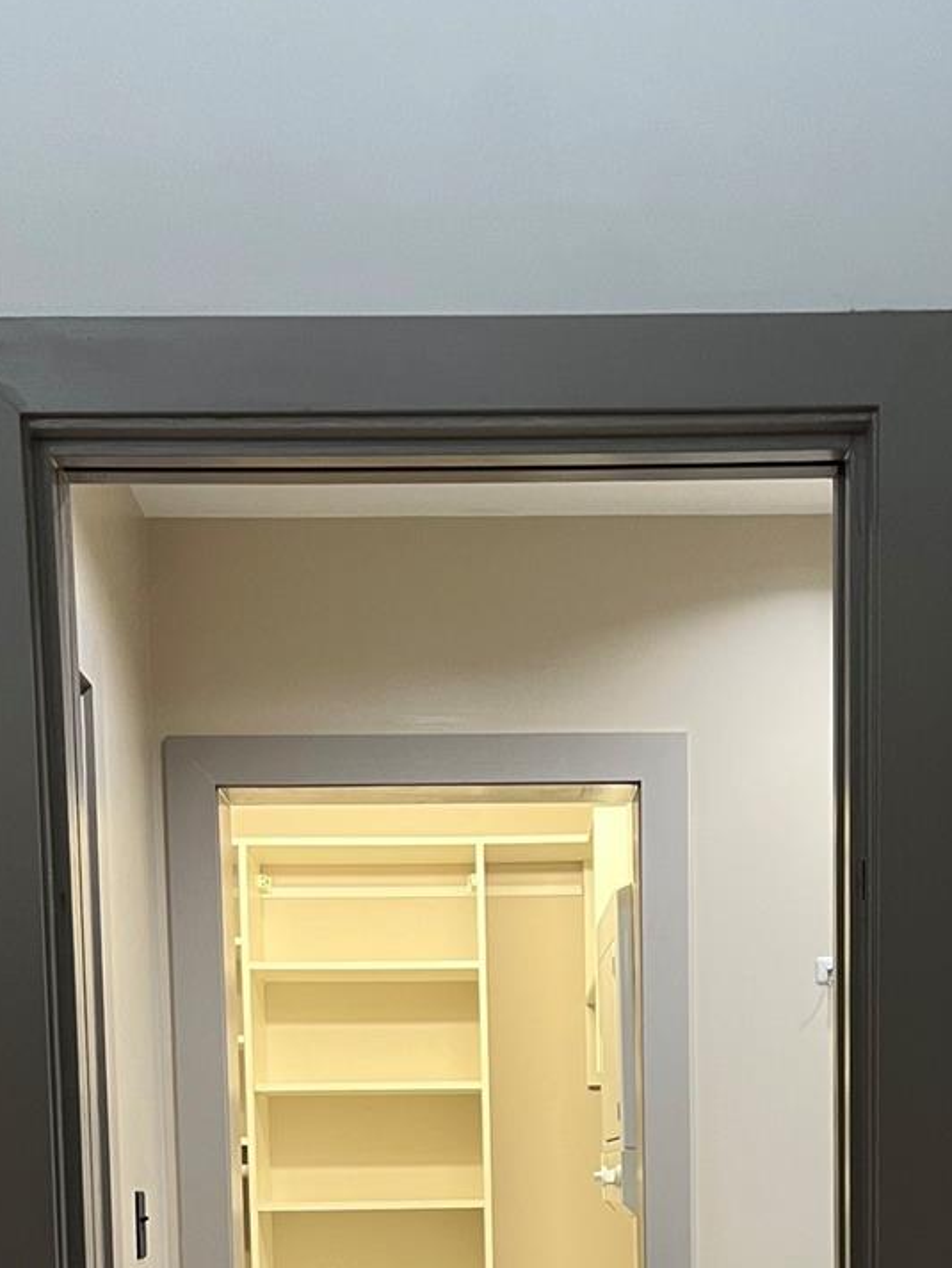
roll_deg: +0.6
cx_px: 585
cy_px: 1341
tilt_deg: -4.8
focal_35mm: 56
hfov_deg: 26.0
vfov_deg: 31.1
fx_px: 2053
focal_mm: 5.1
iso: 160
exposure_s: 1/60
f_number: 1.6
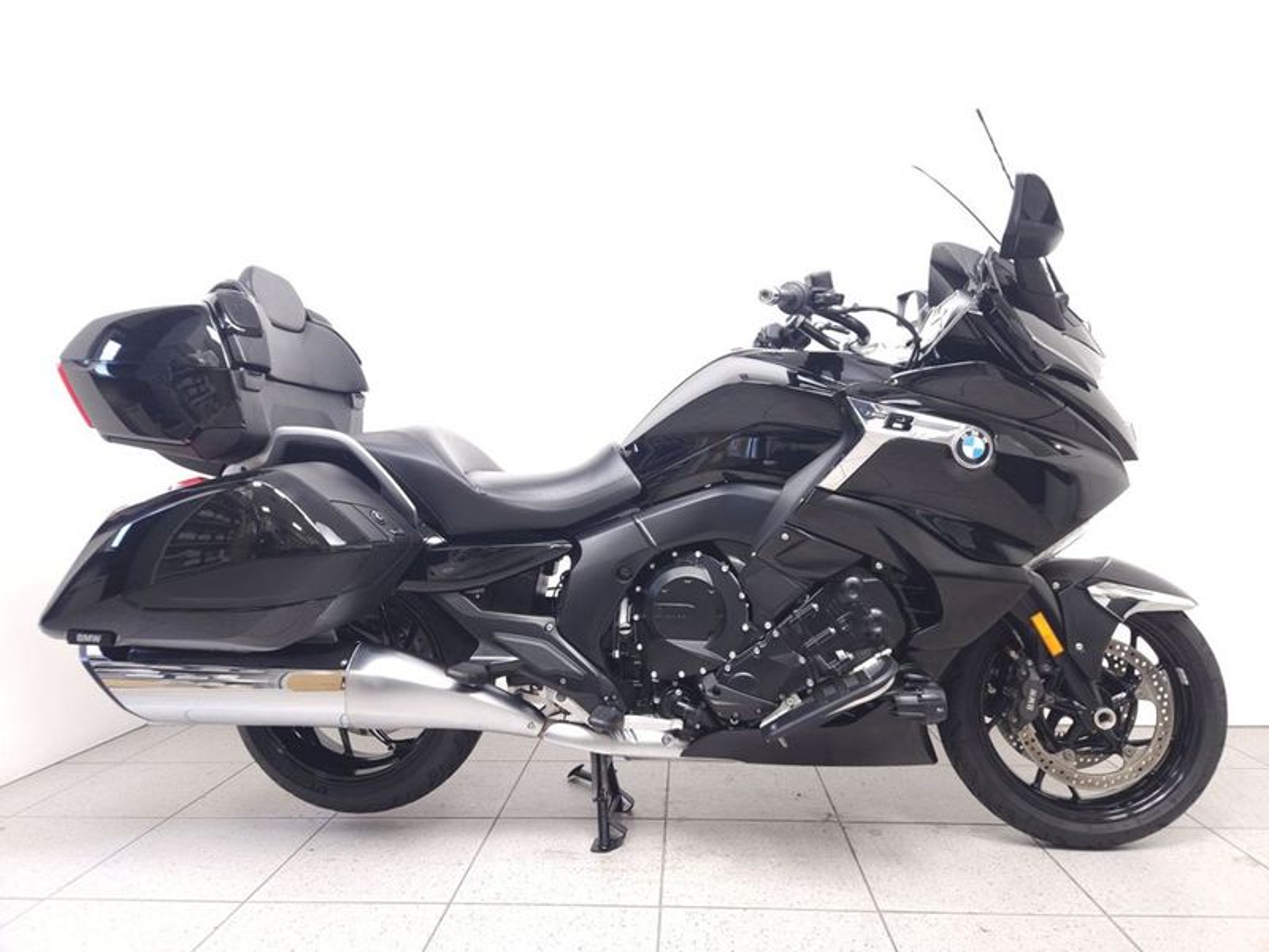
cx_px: 634
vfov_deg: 58.9
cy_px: 476
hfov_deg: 73.9
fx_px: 843
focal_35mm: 23
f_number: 1.8
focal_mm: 5.4
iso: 125
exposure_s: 1/17
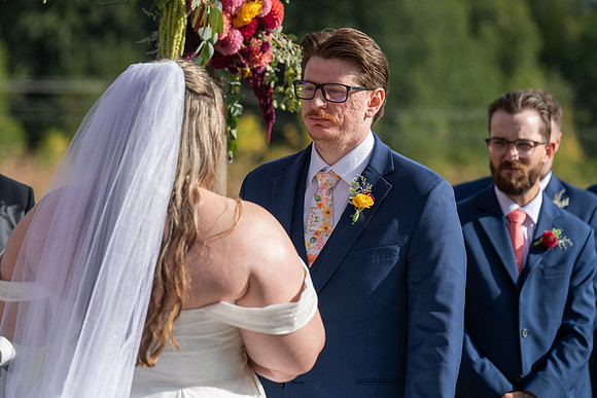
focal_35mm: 162
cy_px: 183
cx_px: 274
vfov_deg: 8.5
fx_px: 2688
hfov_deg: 12.7
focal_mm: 150
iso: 400
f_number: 4.5
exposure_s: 1/4000
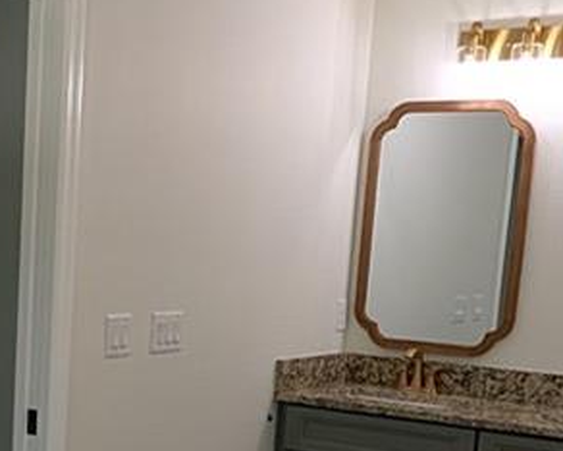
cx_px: 66
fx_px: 1067
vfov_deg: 23.0
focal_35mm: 64
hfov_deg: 28.5
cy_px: 436
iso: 43
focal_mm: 2.02
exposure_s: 1/146
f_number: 1.7
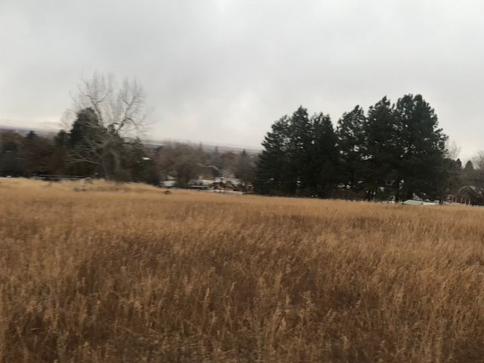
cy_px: 197
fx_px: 559
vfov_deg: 35.9
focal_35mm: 40
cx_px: 242
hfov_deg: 46.8
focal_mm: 3.99
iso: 25
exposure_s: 1/93
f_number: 1.8
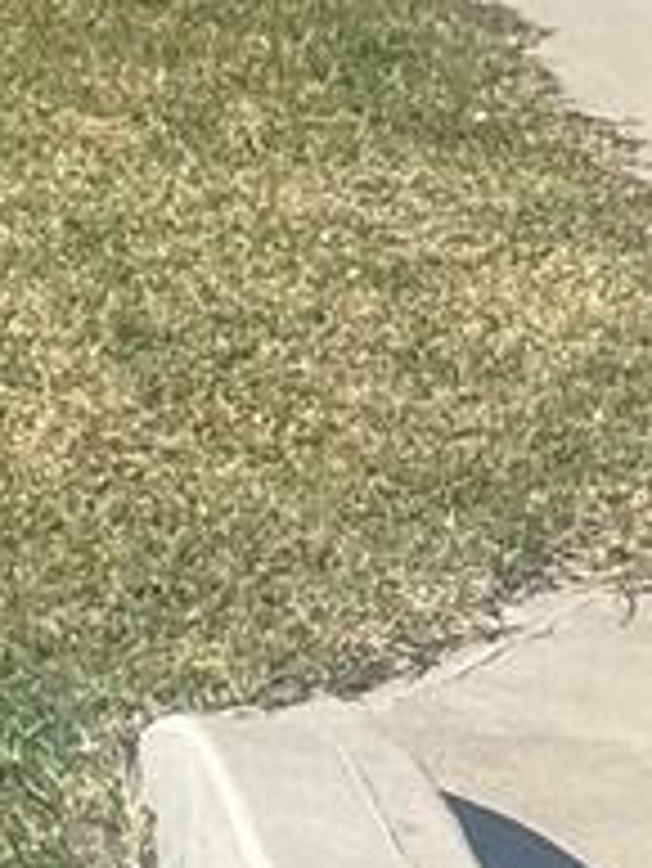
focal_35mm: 207
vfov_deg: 9.1
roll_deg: -1.1
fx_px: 5193
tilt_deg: -2.1
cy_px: -765
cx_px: -886
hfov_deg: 6.8
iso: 32
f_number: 1.8
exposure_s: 1/2817
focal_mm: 4.25
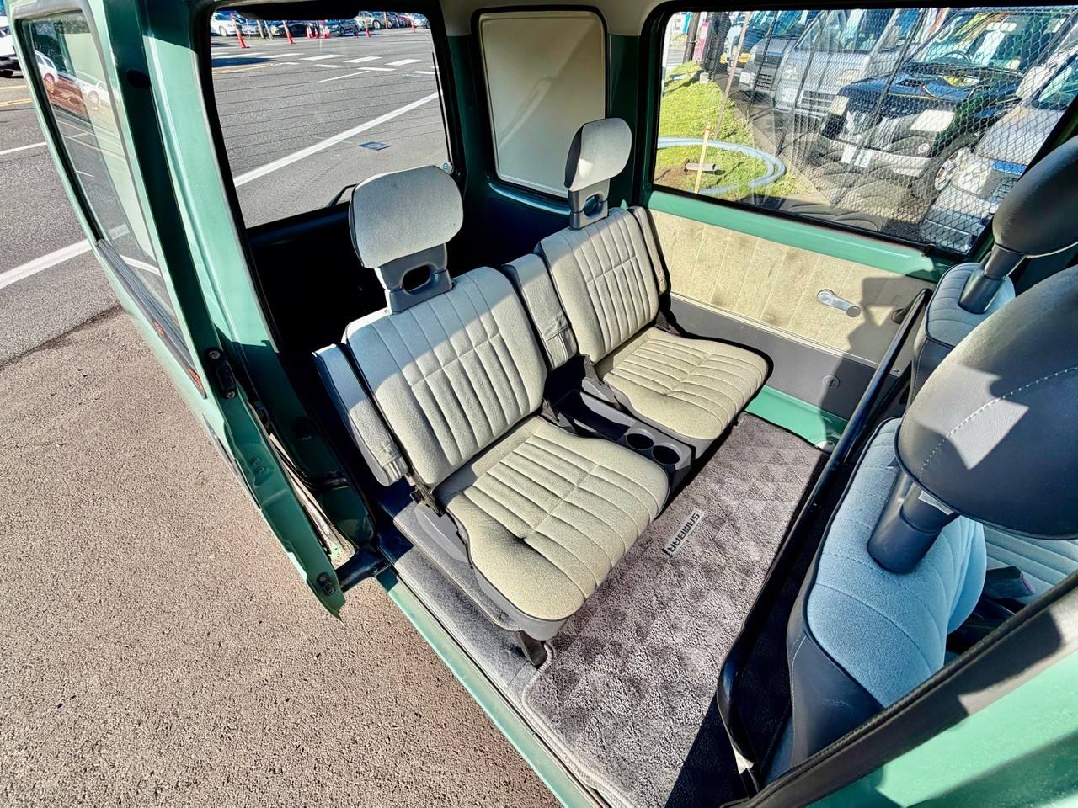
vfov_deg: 85.7
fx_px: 436
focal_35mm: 14
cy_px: 404
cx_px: 539
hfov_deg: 102.1
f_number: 2.2
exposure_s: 1/726
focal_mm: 2.22
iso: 40
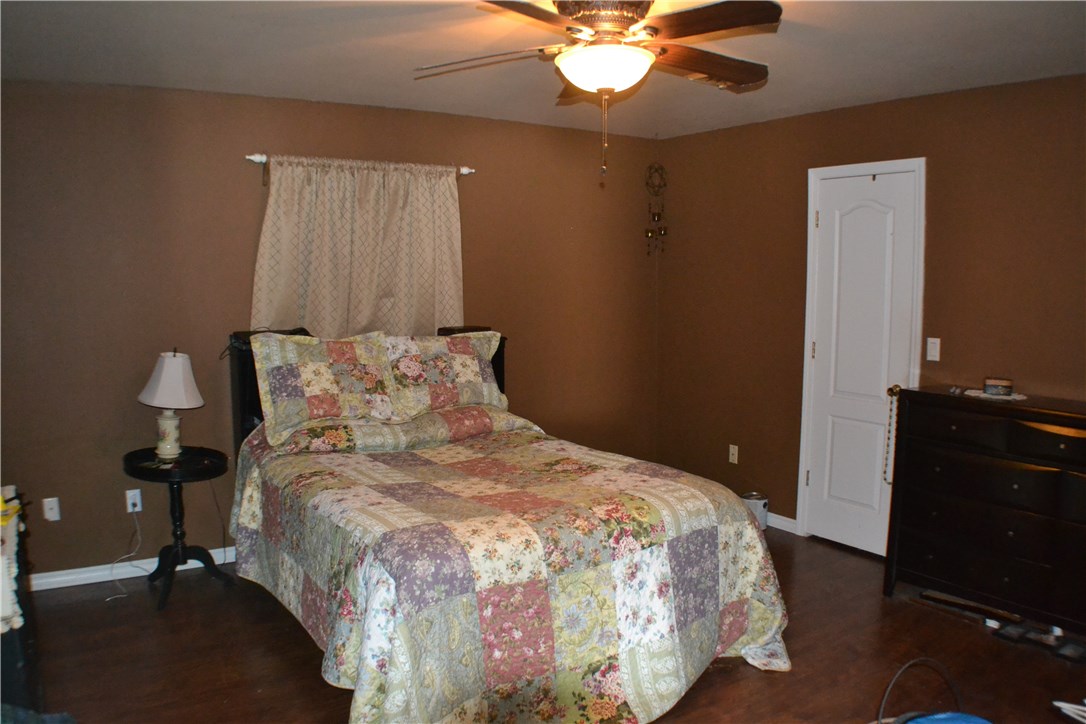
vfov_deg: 40.0
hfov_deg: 57.2
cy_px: 362
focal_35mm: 33
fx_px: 995
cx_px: 543
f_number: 4
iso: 3200
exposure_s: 1/60
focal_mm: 22
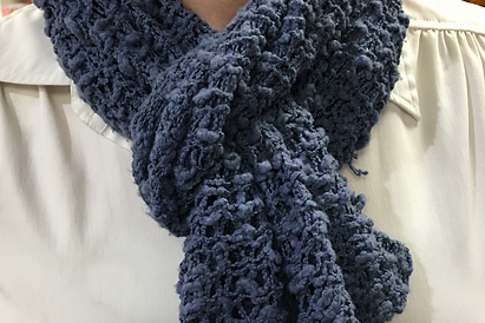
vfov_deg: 28.6
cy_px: 195
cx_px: 235
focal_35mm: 47
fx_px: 633
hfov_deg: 41.9
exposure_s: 1/30
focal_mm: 4.15
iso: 100
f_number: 2.2
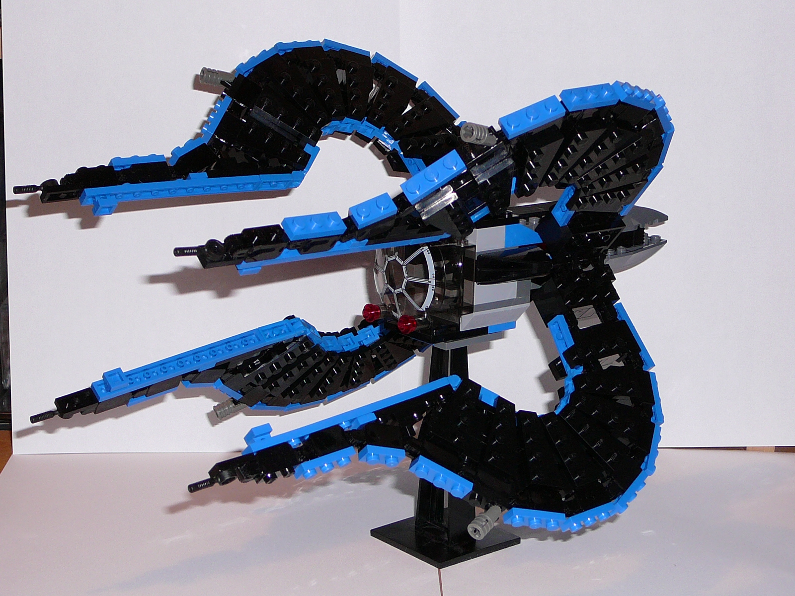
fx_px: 1700
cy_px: 298
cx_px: 398
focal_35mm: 74
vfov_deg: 19.9
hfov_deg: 26.3
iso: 100
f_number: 3.5
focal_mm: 8.7
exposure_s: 1/30
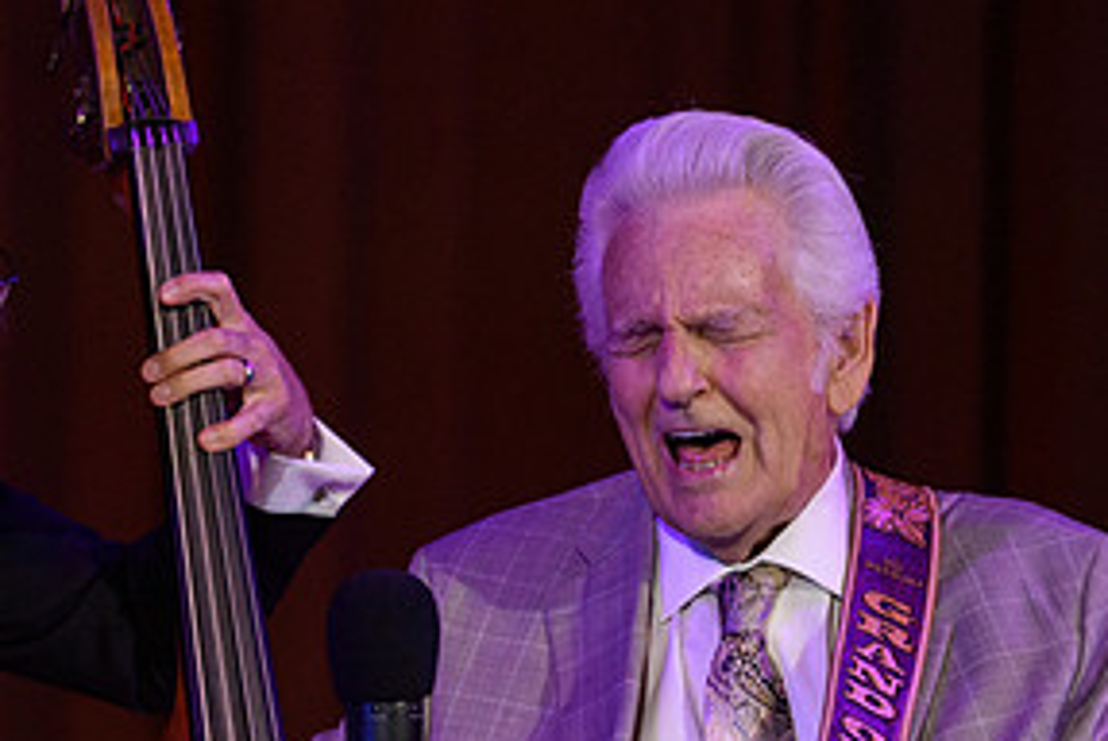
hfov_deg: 2.0
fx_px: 31086
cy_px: 708
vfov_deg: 1.4
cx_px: 440
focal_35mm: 1009
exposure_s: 1/500
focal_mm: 500
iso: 2500
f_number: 6
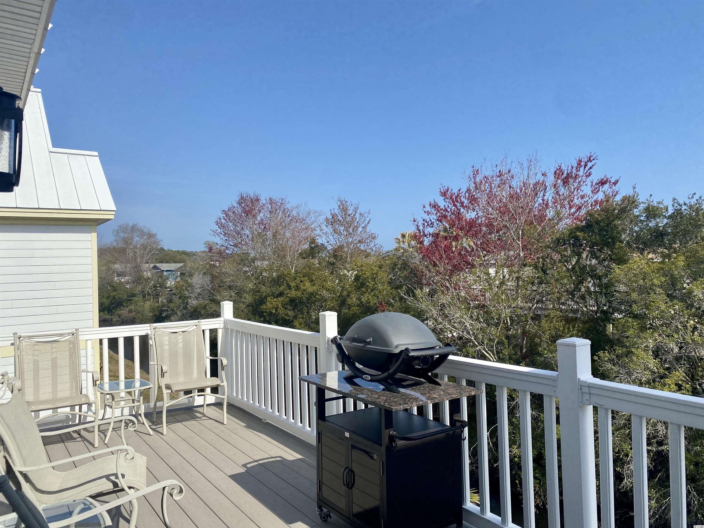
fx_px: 529
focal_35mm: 26
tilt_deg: +0.9
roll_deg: +0.8
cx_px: 352
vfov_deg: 53.1
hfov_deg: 67.3
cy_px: 264
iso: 32
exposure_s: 1/3846
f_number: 1.8
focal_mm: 4.25
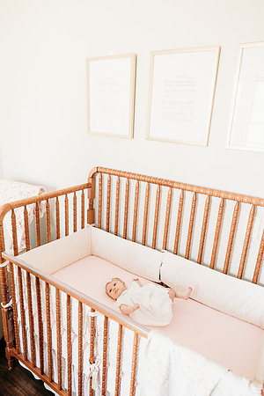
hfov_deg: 53.1
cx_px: 132
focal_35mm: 24
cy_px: 198
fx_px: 264
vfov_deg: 73.7
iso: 1600
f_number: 2.8
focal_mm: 24
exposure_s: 1/100
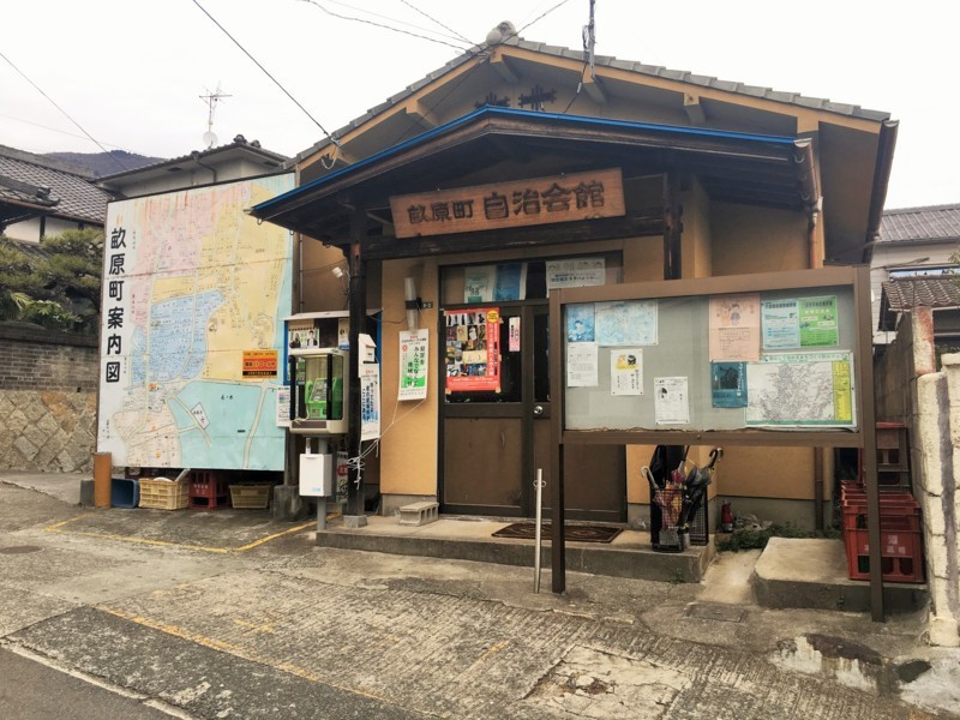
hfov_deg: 61.7
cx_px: 480
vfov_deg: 48.2
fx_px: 804
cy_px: 360
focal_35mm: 29
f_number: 2.2
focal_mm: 4.15
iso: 32
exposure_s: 1/60
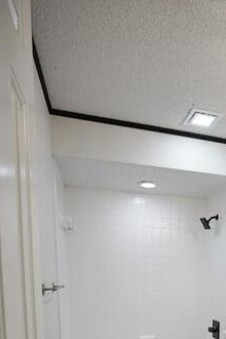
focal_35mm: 31
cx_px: 215
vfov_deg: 52.7
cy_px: 307
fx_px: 292
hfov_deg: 38.5
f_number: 5
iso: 400
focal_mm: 16
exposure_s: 1/100
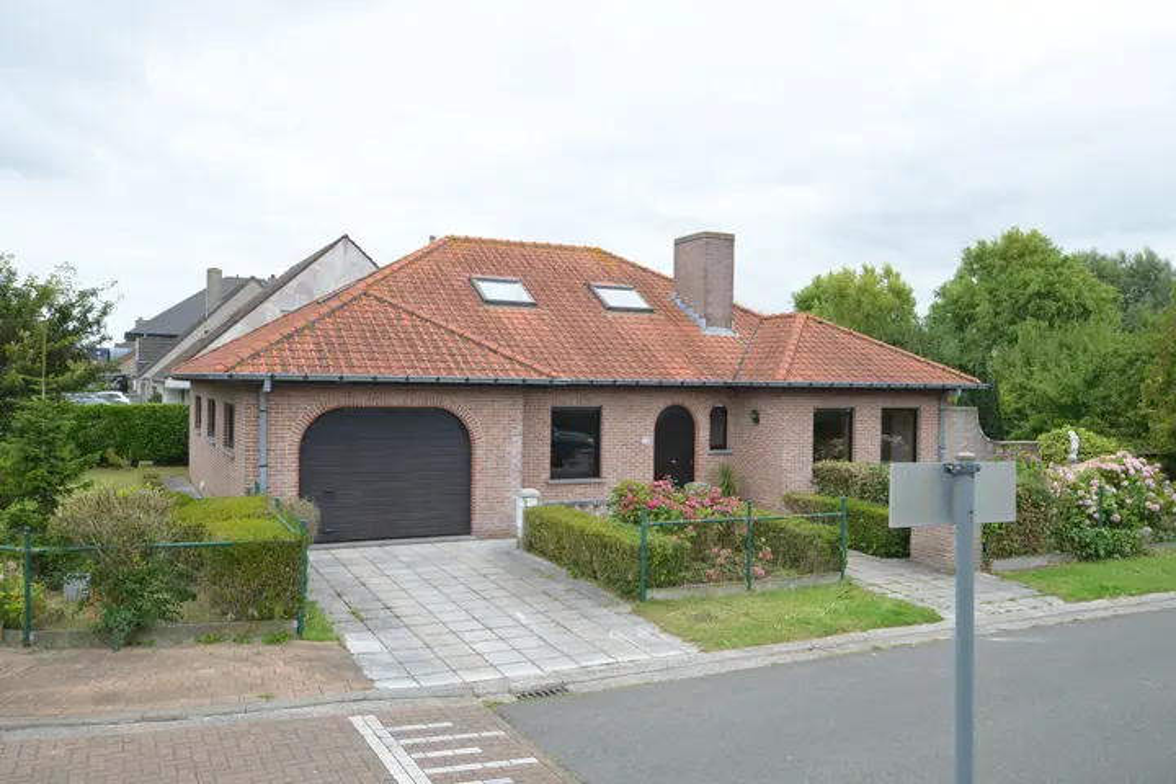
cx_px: 588
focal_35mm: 30
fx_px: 980
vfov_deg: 43.6
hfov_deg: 61.9
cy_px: 392
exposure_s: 1/250
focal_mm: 20
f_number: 9
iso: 400
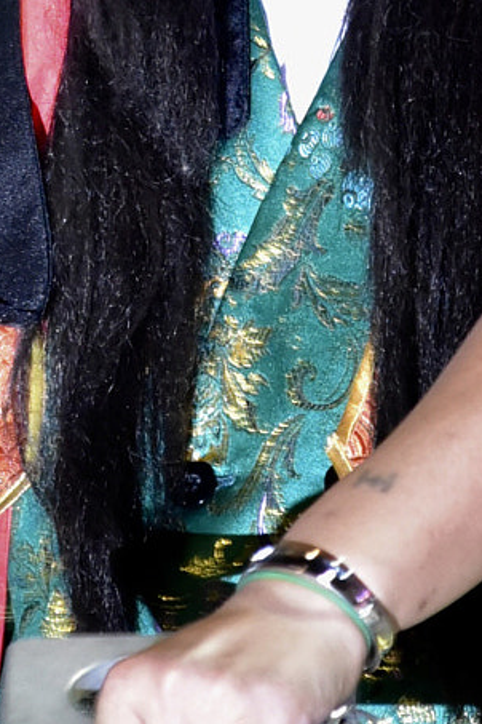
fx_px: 8515
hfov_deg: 3.2
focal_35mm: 424
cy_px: -192
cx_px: 294
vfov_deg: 4.8
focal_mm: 120
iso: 4000
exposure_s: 1/15
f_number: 4
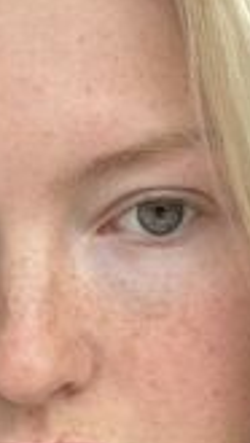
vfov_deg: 18.0
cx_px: 99
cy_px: 260
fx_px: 1400
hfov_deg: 10.2
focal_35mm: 119
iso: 80
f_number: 1.9
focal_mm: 2.69
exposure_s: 1/60
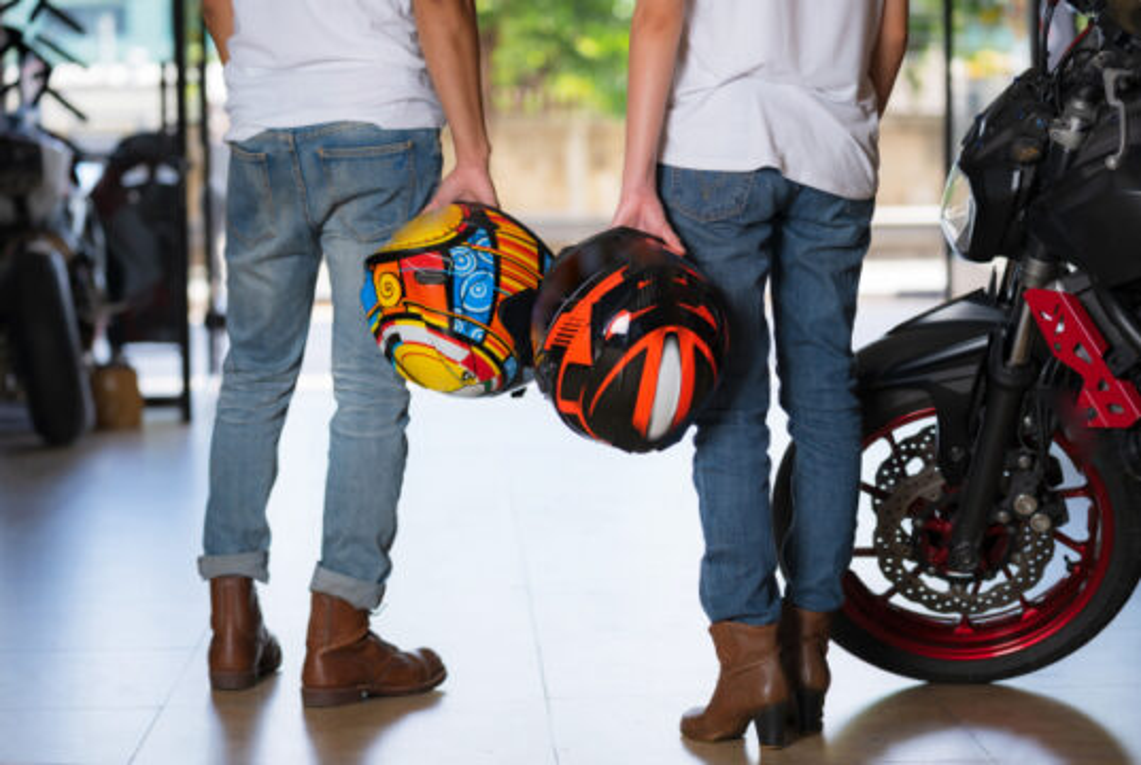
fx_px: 2635
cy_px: 382
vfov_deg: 16.5
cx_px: 570
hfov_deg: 24.4
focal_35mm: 83
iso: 100
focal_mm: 83
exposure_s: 1/250
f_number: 2.8
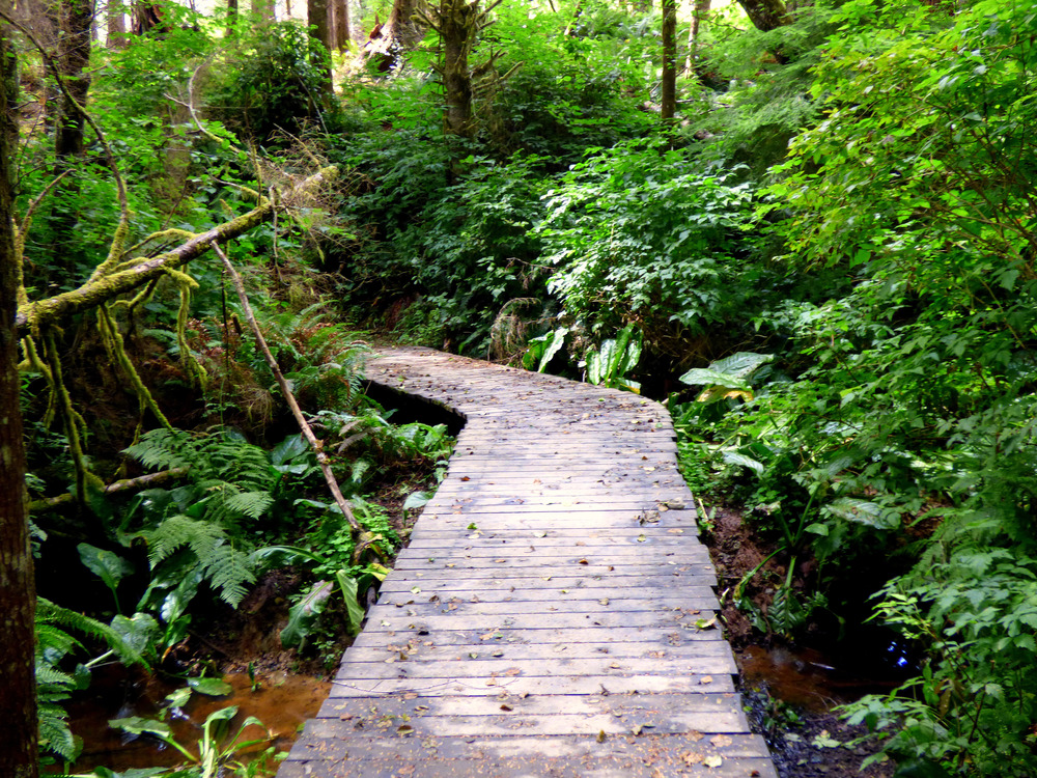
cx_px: 518
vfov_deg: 39.7
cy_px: 389
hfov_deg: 51.4
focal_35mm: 36
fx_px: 1078
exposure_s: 1/60
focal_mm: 6.18
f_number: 3.4
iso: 320
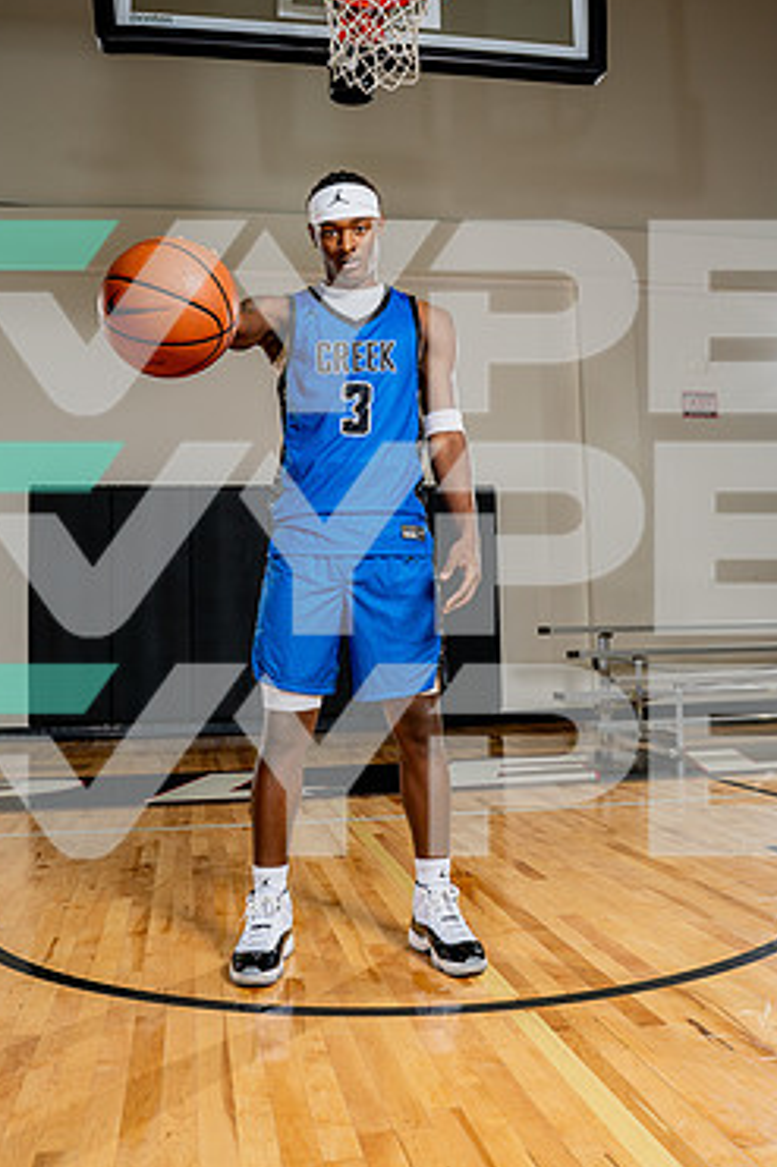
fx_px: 1102
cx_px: 400
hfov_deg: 38.8
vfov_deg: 55.8
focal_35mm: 34
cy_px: 541
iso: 250
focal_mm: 28
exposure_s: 1/250
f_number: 7.1
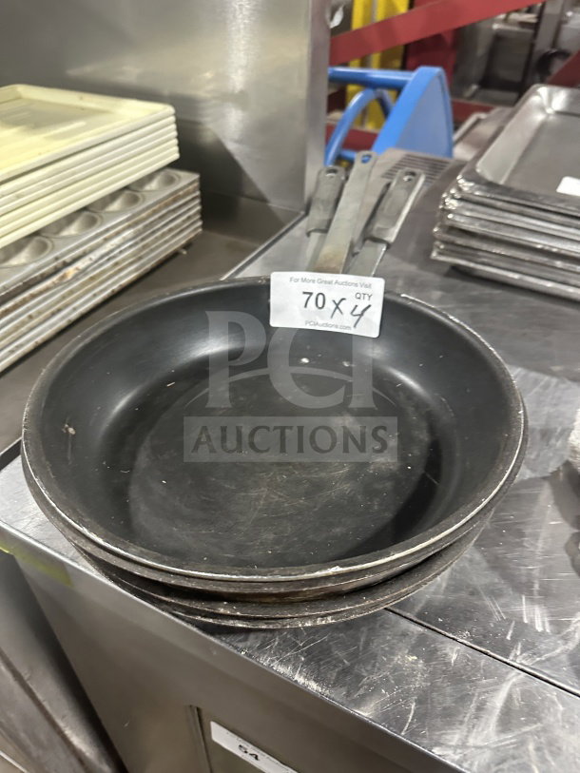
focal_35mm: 24
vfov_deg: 71.6
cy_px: 386
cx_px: 290
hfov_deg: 56.8
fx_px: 536
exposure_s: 1/60
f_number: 1.78
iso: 400
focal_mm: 6.86
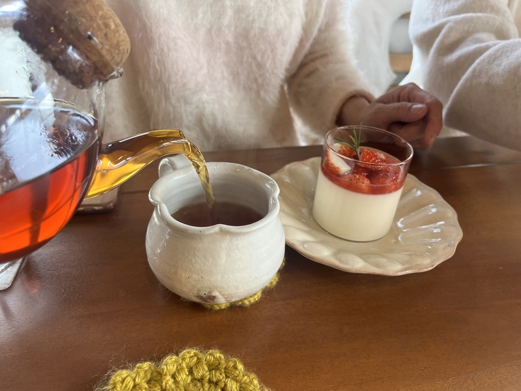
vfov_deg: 53.1
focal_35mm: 26
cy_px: 196
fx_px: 391
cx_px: 260
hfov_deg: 67.3
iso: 100
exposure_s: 1/120
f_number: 1.6
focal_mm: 5.1
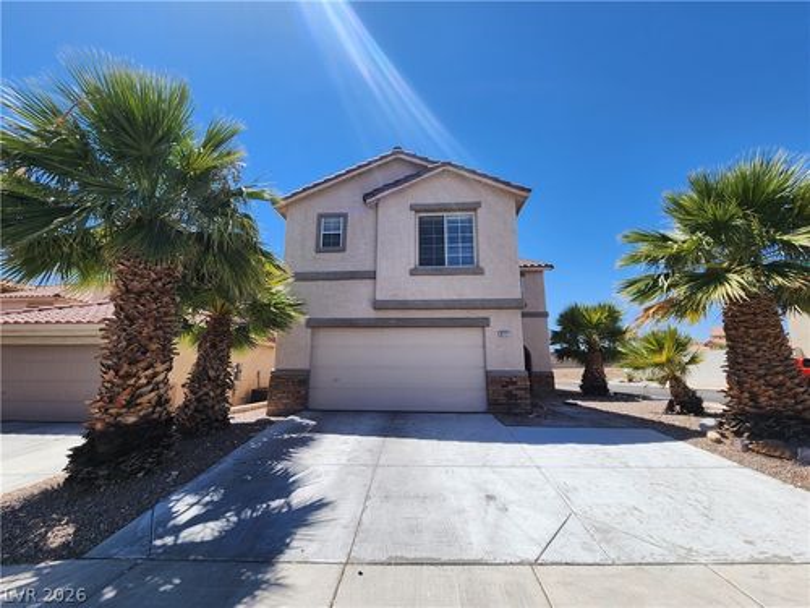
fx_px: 304
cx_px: 405
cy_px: 304
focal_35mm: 13
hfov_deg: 106.2
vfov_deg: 89.9
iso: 50
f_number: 2.2
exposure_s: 1/2049
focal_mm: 2.2
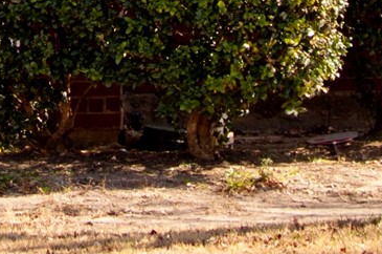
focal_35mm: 313
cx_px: -155
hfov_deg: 6.5
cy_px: -407
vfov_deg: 4.3
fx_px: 3315
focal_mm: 35
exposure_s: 1/1600
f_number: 1.8
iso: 100
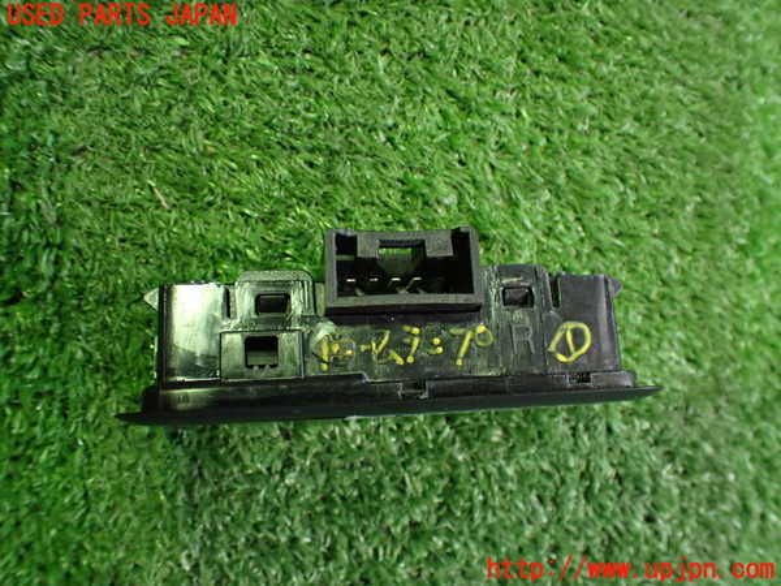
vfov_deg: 46.8
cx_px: 390
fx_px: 677
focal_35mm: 30
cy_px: 293
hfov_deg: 60.0
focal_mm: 5.4
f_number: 2.3
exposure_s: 1/30
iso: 800
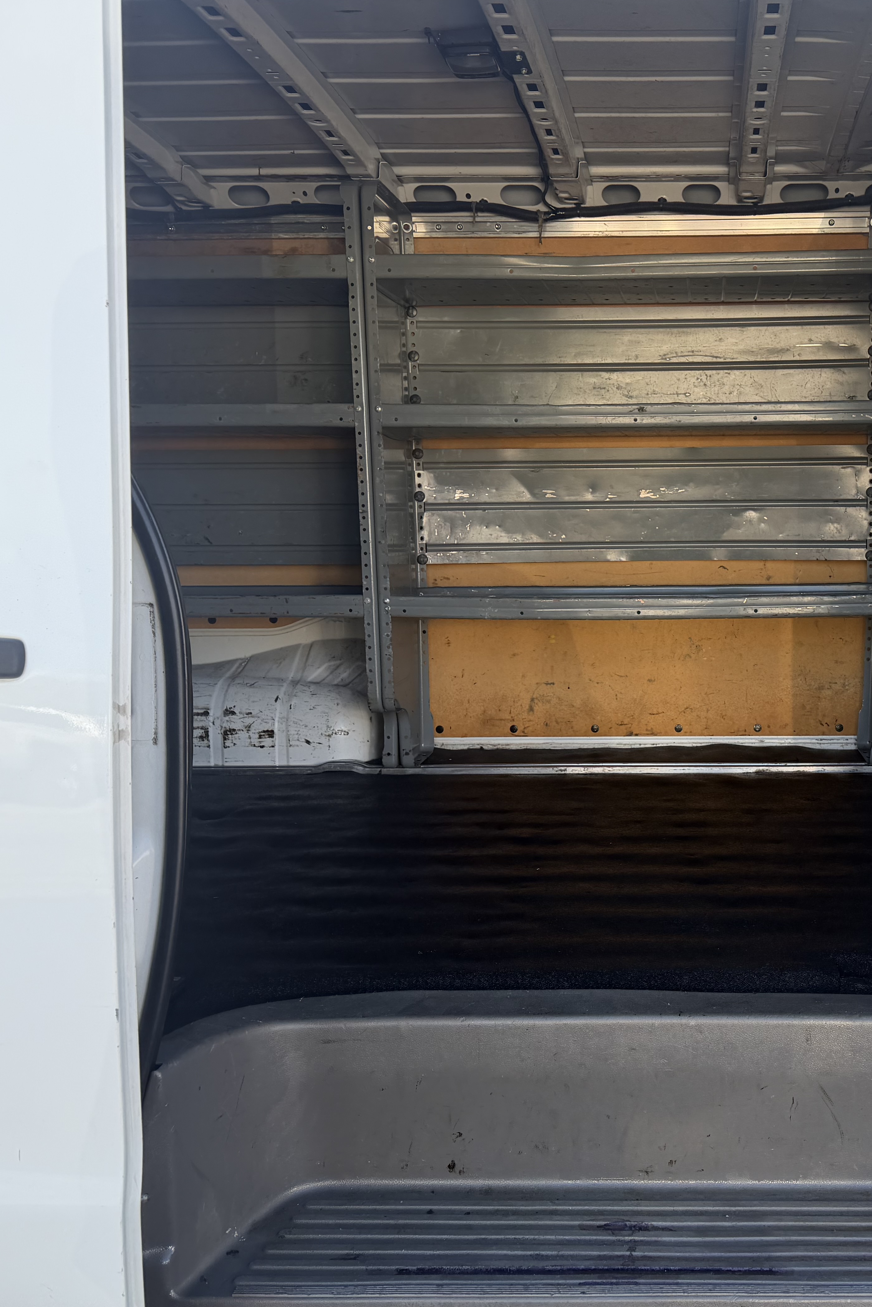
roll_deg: +1.2
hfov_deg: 37.6
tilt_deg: -5.3
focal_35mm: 34
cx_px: 686
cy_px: 643
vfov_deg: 55.8
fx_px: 1235
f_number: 1.78
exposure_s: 1/521
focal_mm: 6.76
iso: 80
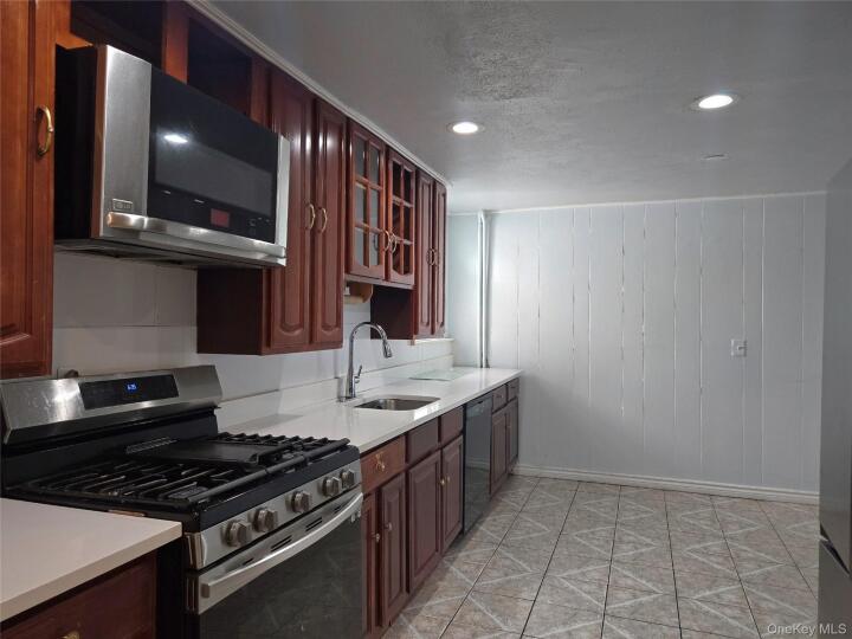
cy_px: 320
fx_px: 566
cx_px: 426
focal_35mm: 23
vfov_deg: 58.9
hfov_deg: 73.9
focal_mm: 5.4
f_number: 1.8
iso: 125
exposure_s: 1/120
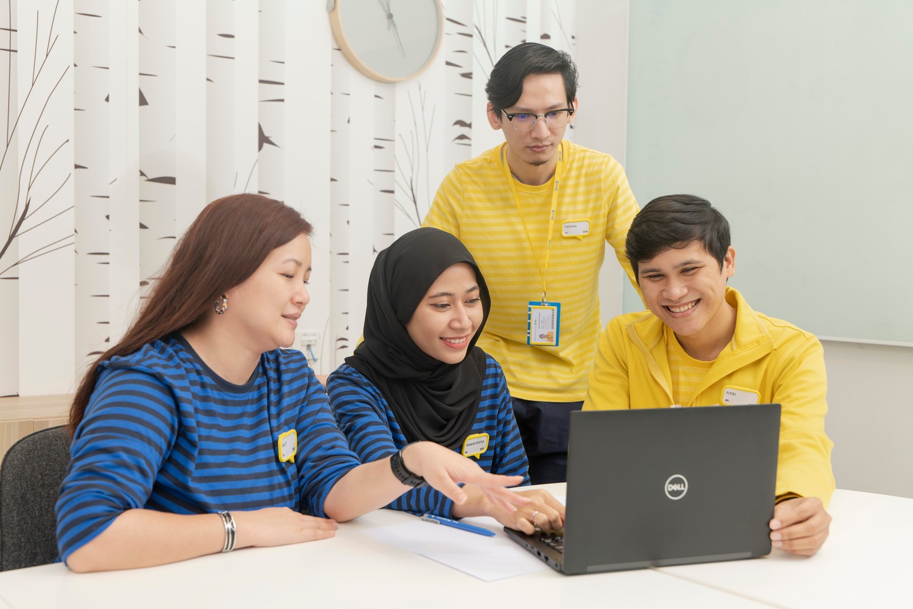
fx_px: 1065
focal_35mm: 42
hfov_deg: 46.4
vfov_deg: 31.9
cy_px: 304
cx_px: 456
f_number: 4.5
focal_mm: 42
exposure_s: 1/125
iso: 400
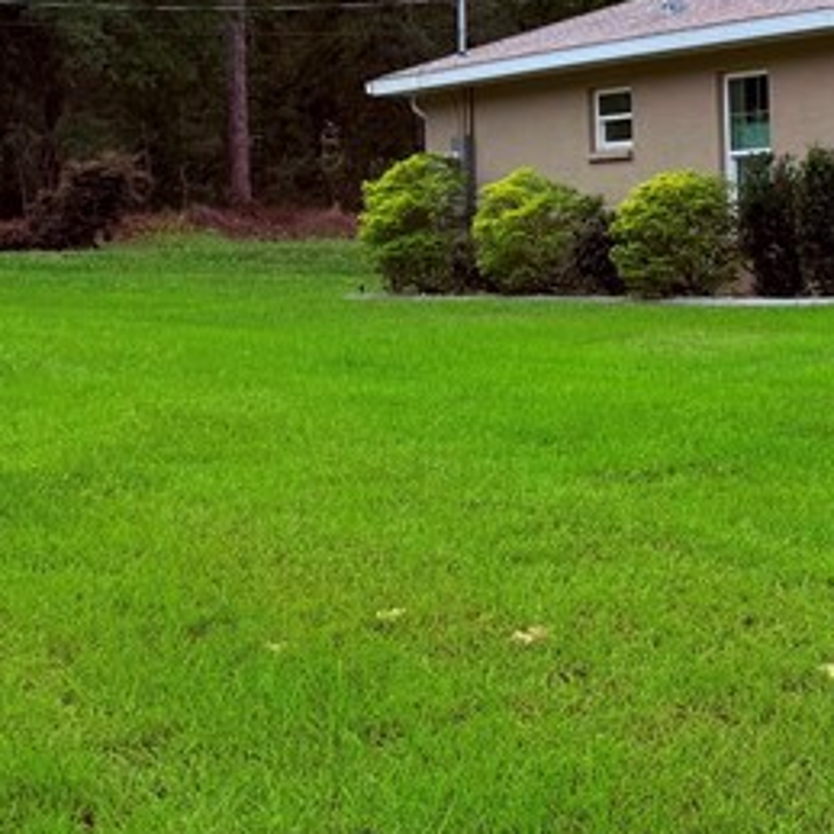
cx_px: 1475
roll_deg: +1.0
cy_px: 293
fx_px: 2290
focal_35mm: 84
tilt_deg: -0.3
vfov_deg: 20.6
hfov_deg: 17.2
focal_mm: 6.76
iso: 100
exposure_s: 1/1727
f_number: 1.78
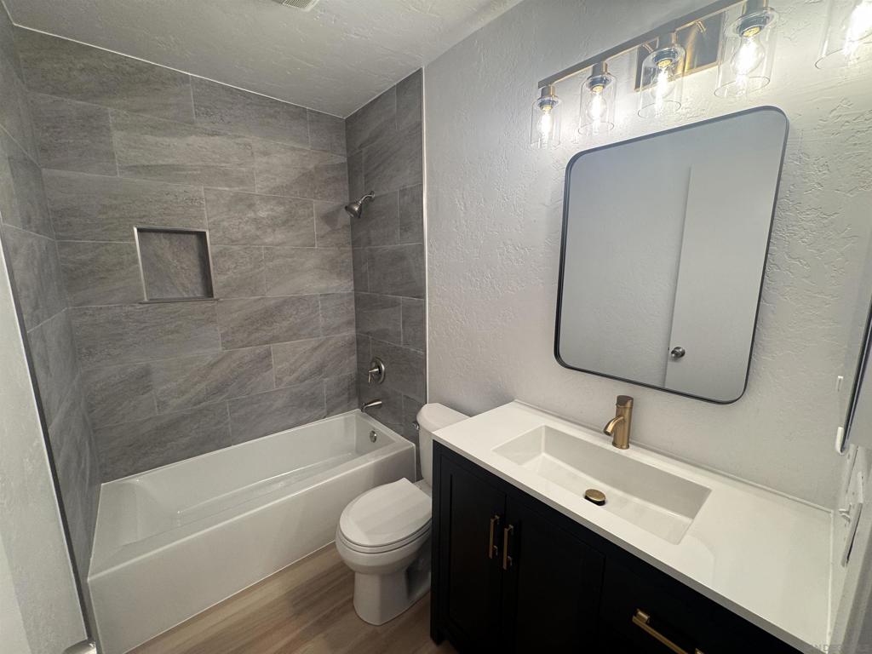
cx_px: 436
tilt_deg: -10.3
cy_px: 327
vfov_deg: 85.7
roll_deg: -0.5
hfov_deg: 102.1
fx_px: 353
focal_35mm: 14
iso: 125
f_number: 2.2
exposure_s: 1/120
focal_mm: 2.22
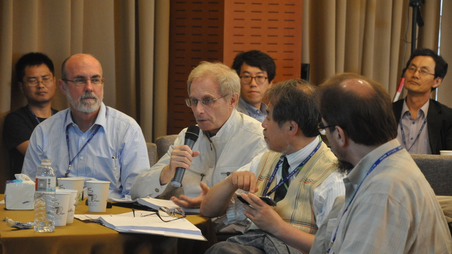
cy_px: 145
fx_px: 1984
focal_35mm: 166
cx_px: 226
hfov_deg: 13.0
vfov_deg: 7.3
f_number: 5.6
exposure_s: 1/30
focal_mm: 105
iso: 1600
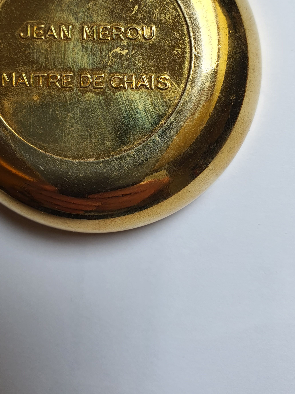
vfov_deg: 48.3
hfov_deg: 37.6
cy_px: 136
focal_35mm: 38
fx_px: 432
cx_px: 118
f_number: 2.4
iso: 50
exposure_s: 1/119
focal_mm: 4.3
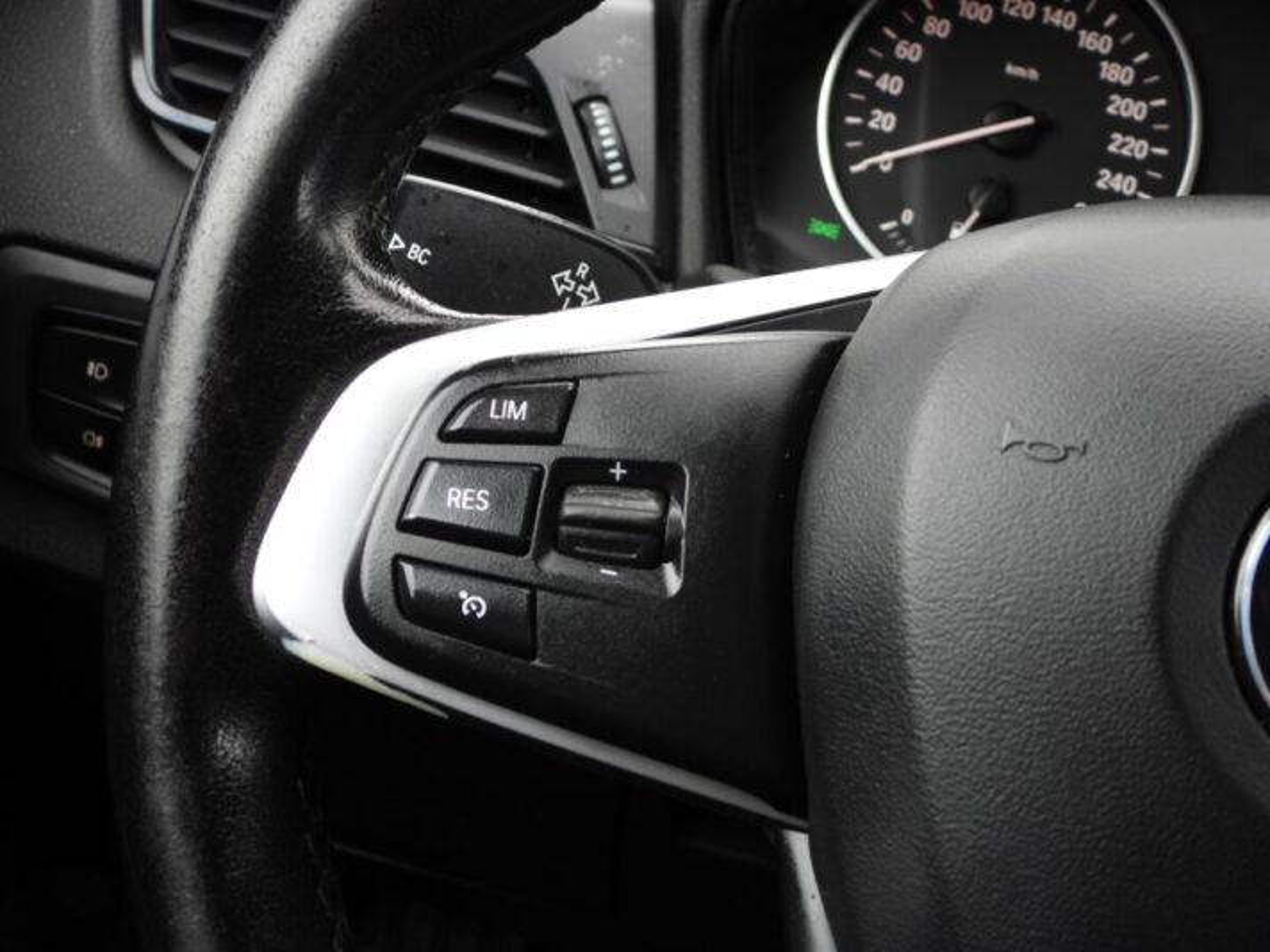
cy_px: 476
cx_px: 635
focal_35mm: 47
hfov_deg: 40.4
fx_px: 1724
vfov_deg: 30.9
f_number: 3.2
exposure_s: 1/30
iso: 140
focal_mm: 8.5
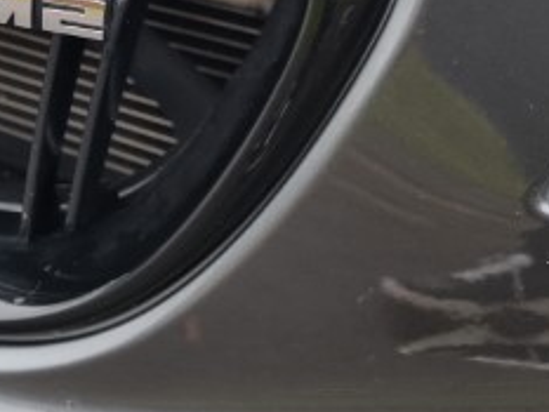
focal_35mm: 66
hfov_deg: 26.9
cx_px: -59
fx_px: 1047
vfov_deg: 21.1
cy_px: -52
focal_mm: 6.7
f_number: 1.8
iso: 100
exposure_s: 1/100
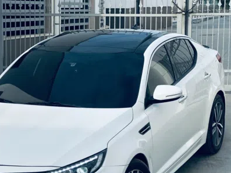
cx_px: 75
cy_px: 135
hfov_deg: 15.9
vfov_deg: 11.9
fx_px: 828
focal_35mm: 124
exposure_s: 1/440
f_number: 2.8
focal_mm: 9
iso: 32
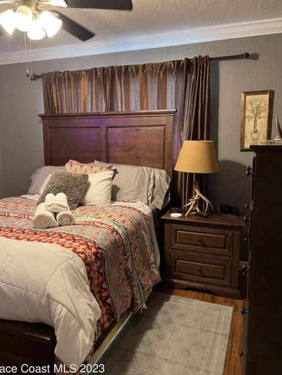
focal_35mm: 28
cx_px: 136
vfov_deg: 63.4
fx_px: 304
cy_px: 185
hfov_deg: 49.8
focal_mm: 5.7
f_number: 1.5
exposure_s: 1/60
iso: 320
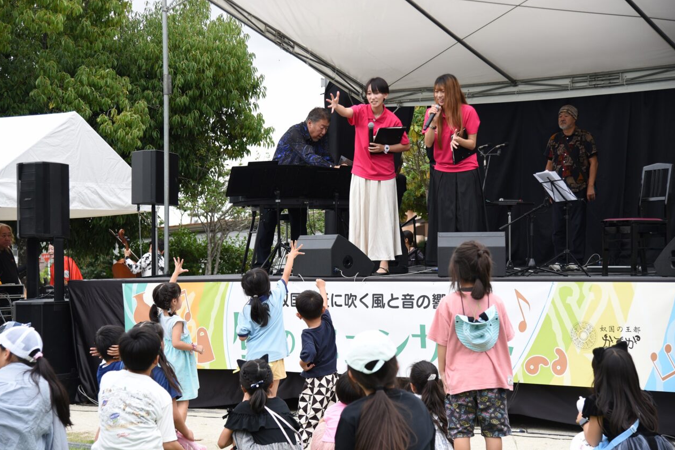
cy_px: 227
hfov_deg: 28.5
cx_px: 336
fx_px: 1331
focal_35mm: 71
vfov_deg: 19.2
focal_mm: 70
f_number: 4
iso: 400
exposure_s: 1/400
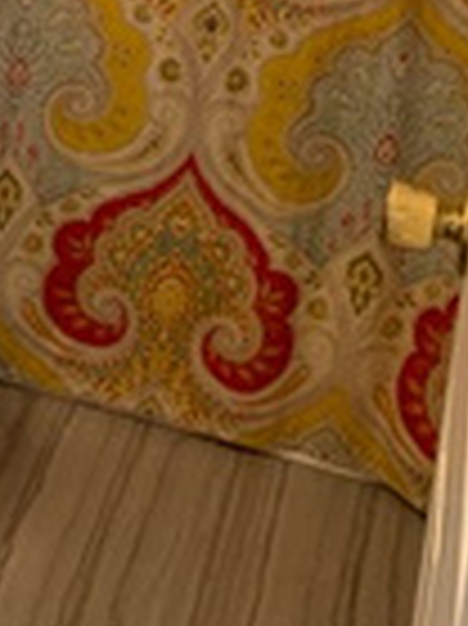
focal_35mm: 90
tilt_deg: -15.0
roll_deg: -1.7
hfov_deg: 15.3
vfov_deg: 19.9
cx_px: -207
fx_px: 1625
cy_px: -207
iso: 200
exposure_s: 1/60
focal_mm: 4.25
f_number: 1.8
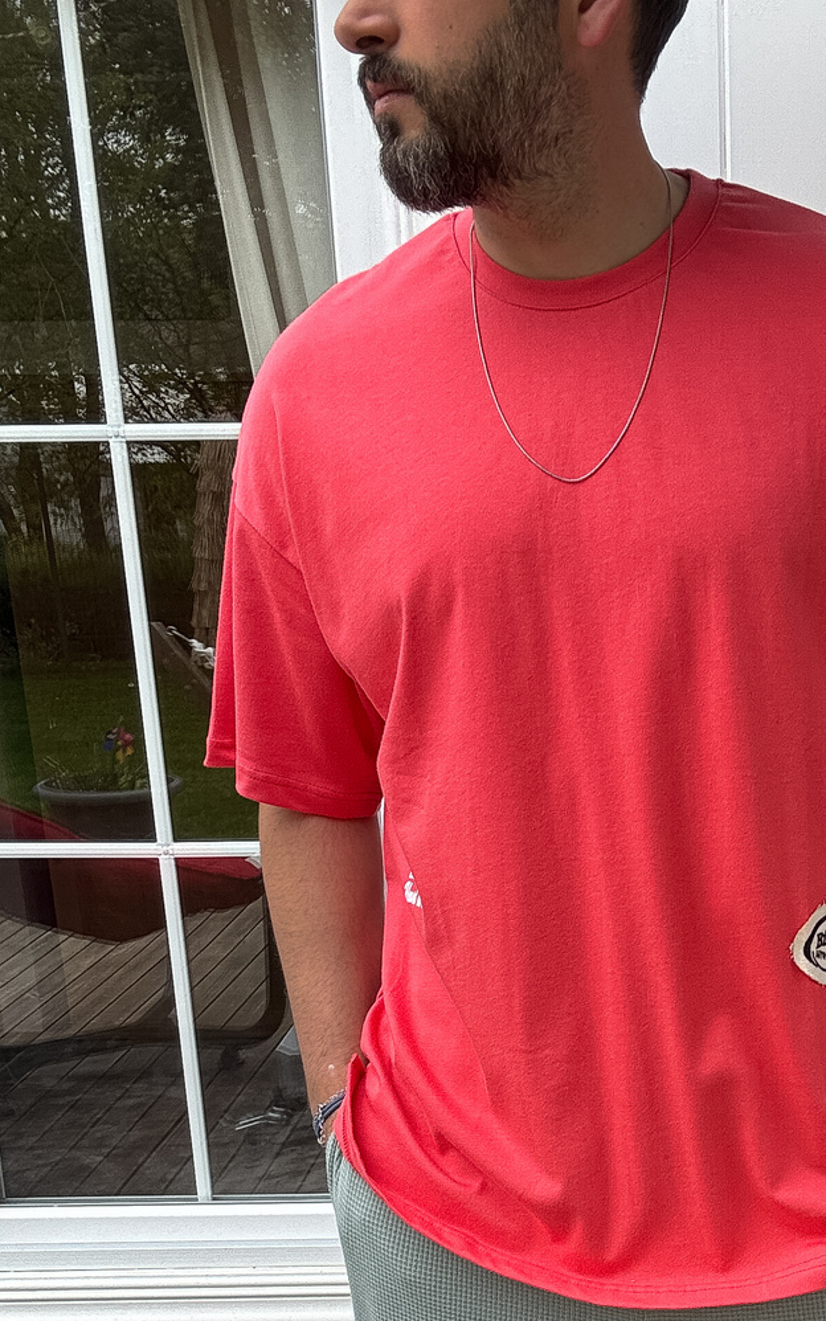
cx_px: 719
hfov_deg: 24.7
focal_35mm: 51
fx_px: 1836
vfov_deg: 38.2
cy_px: 1042
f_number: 1.9
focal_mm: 2.69
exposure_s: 1/125
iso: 20
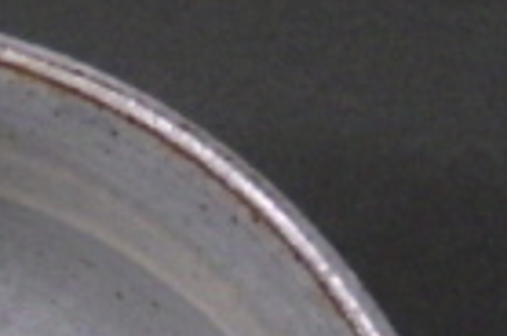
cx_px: -212
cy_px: 672
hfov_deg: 8.3
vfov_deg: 5.5
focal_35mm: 245
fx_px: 3443
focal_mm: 9.1
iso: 200
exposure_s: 1/60
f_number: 4.4
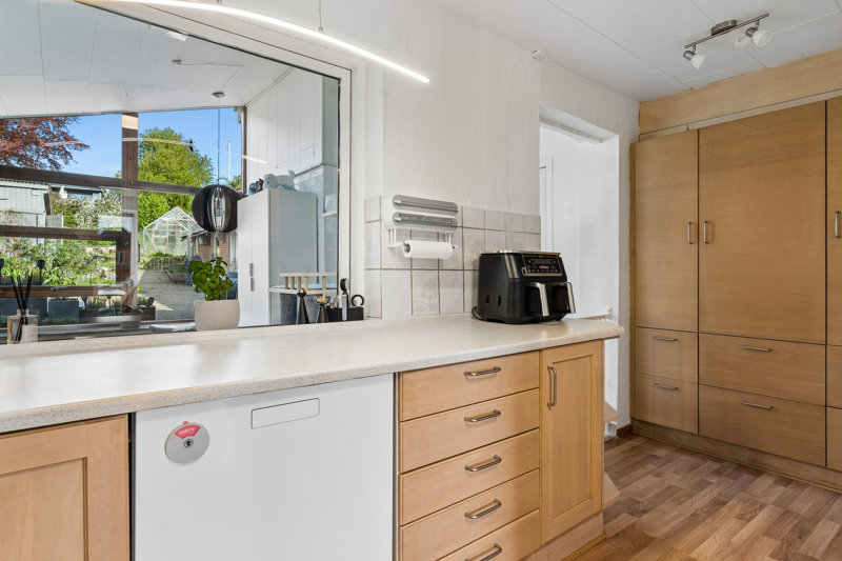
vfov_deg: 63.2
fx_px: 456
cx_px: 421
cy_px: 280
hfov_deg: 85.4
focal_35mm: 20
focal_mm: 19.5
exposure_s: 1/25
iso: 200
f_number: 8
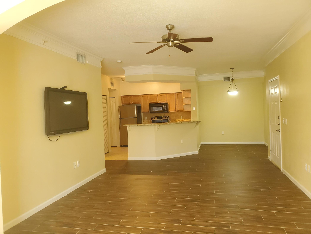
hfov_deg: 67.3
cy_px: 117
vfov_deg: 53.1
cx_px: 156
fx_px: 234
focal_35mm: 26
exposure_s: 1/39
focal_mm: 4.3
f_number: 2.4
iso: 200
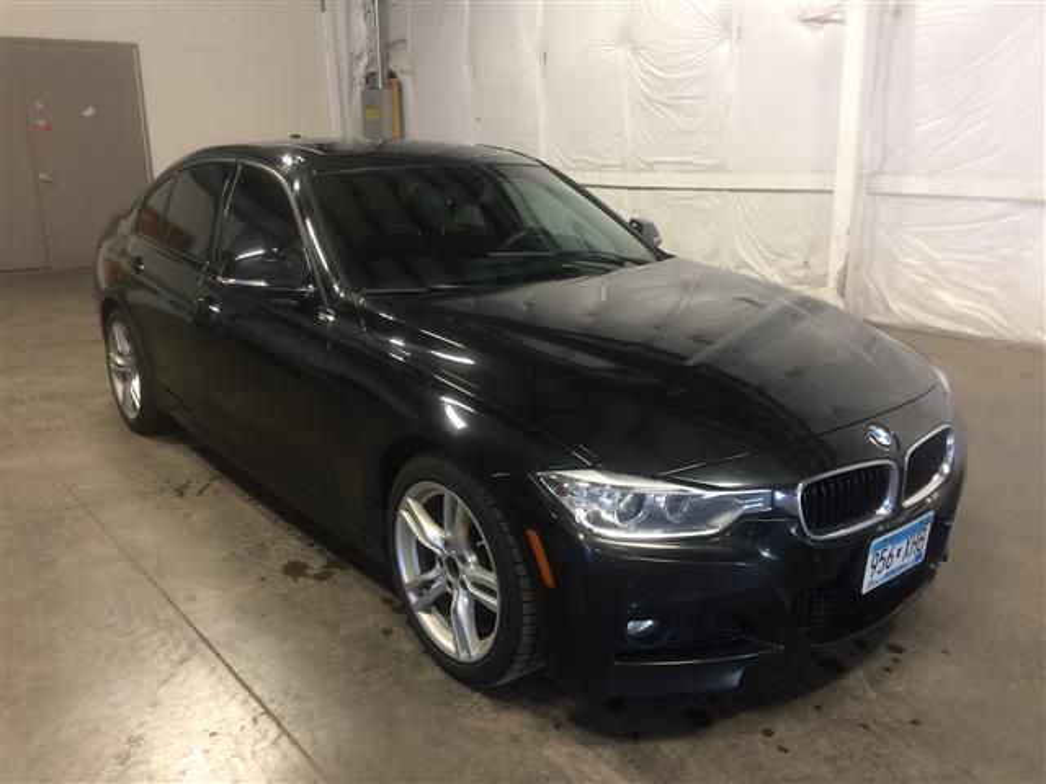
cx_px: 523
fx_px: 876
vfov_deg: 48.2
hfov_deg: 61.7
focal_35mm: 29
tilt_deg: -15.9
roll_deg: +1.5
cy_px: 392
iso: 80
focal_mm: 4.15
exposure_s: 1/30
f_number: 2.2
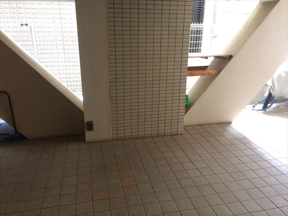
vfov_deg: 48.2
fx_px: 241
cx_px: 144
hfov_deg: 61.7
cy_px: 108
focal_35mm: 29
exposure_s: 1/30
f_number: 2.2
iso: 100
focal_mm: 4.15
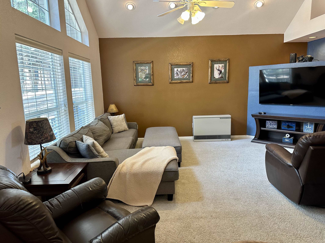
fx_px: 225
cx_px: 162
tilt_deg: -10.6
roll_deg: +2.1
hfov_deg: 71.6
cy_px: 122
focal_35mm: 24
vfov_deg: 56.8
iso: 200
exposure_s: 1/120
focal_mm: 6.86
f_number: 1.78
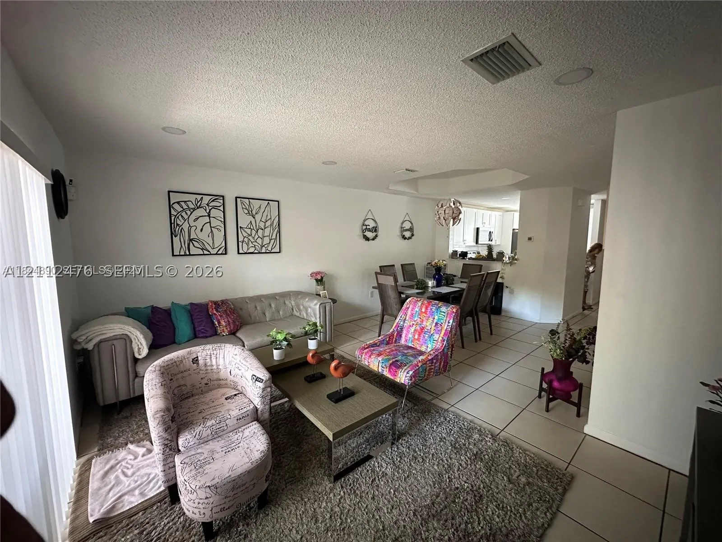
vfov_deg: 85.7
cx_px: 361
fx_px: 292
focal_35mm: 14
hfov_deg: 102.1
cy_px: 271
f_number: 2.2
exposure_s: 1/60
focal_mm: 2.22
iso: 640
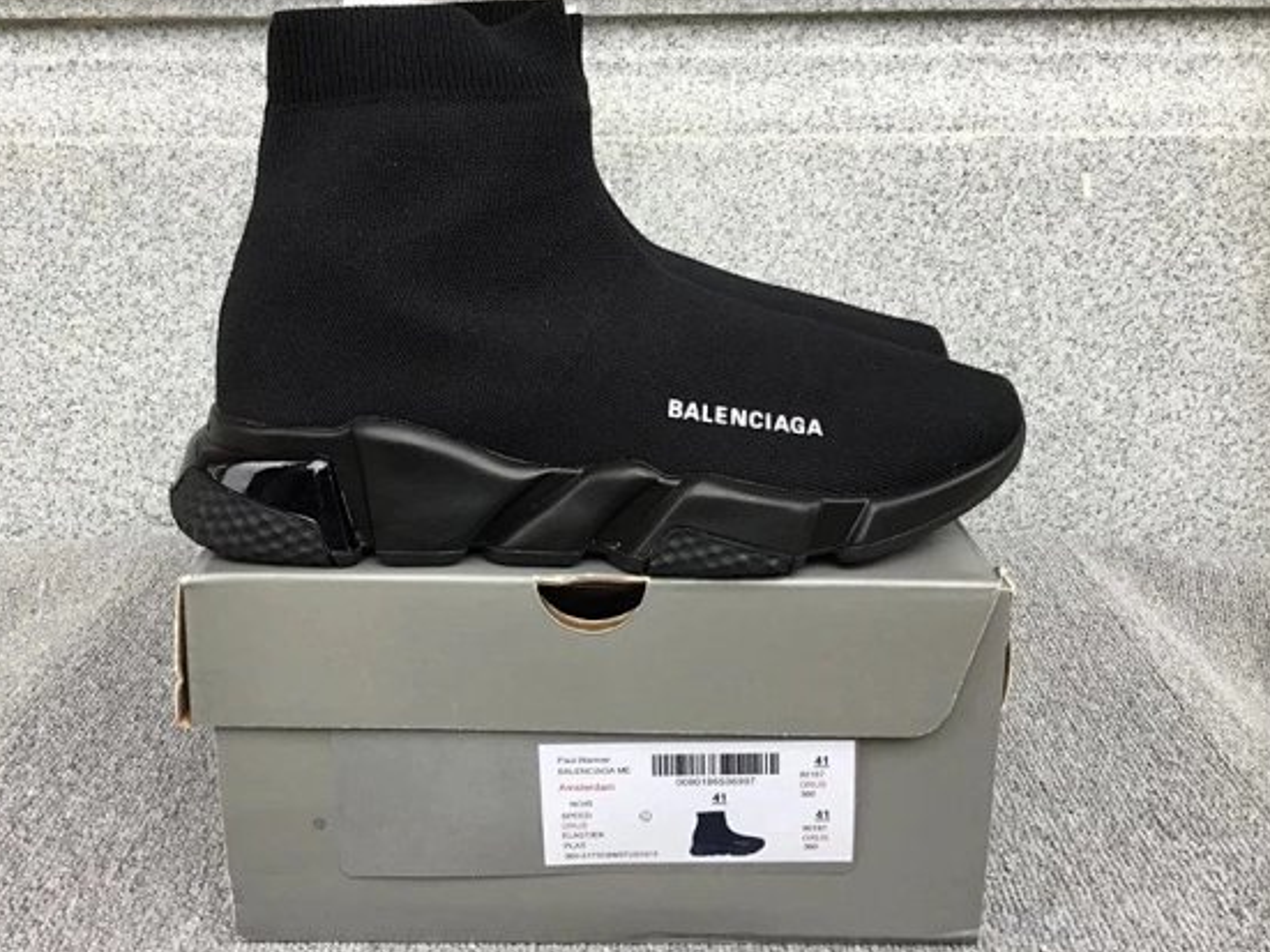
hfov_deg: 51.2
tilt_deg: -14.8
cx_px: 560
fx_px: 1320
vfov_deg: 39.6
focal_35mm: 36
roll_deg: +1.1
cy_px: 408
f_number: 2.4
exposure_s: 1/100
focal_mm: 3.3
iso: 50
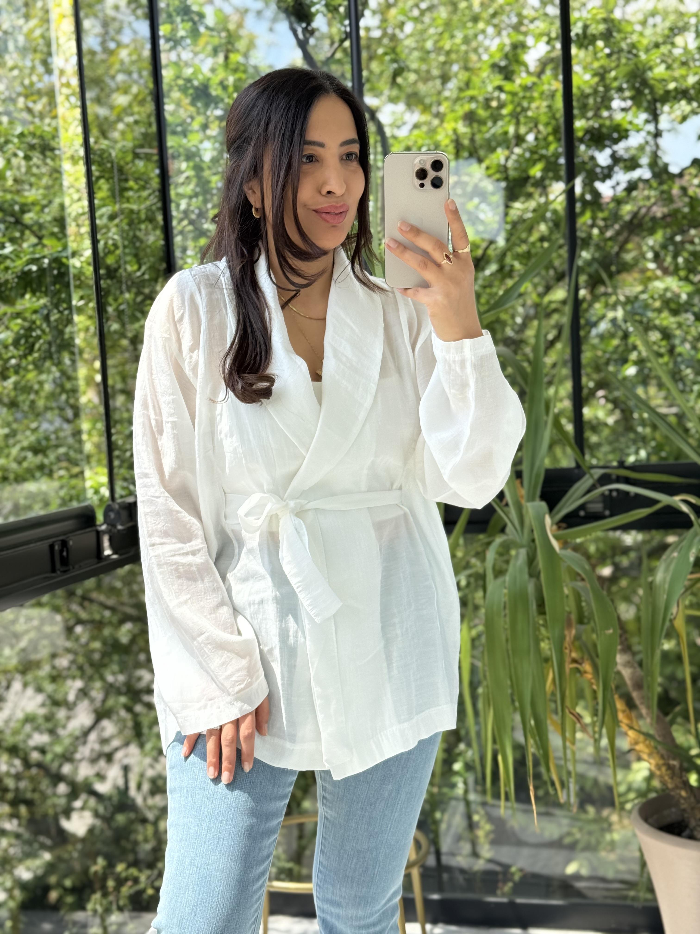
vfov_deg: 39.7
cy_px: 467
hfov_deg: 30.3
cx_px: 350
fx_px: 1294
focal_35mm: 48
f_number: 1.78
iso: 80
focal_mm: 6.76
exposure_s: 1/855
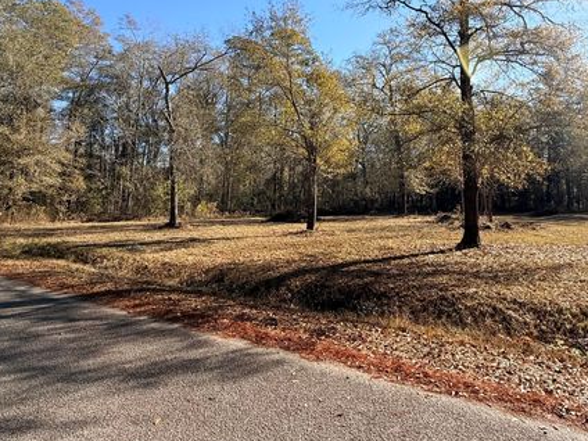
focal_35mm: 22
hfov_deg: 76.0
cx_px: 336
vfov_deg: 59.4
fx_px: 374
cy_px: 141
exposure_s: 1/1961
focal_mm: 2.22
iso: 64
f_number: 2.2
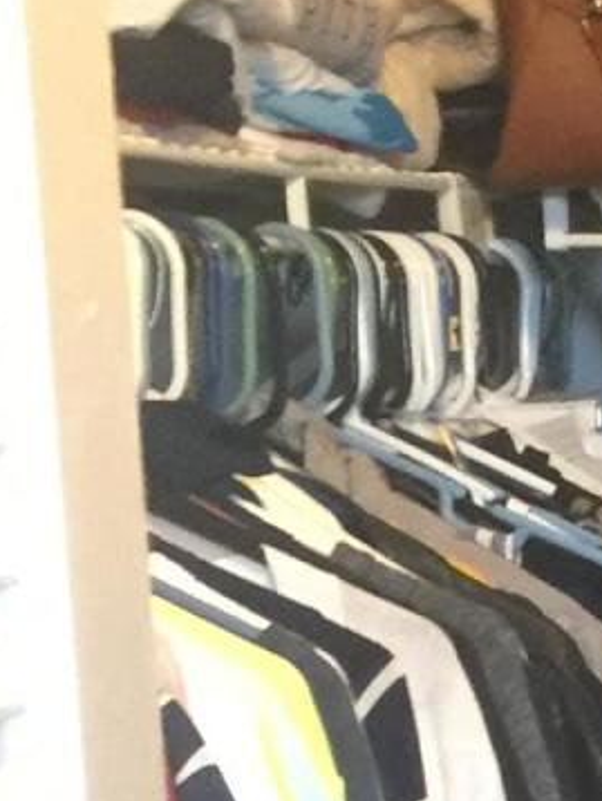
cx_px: 1455
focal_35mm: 162
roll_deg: +1.0
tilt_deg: -10.4
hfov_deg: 8.4
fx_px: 3752
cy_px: 1224
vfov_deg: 11.6
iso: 100
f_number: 2.2
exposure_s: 1/10
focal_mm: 4.15
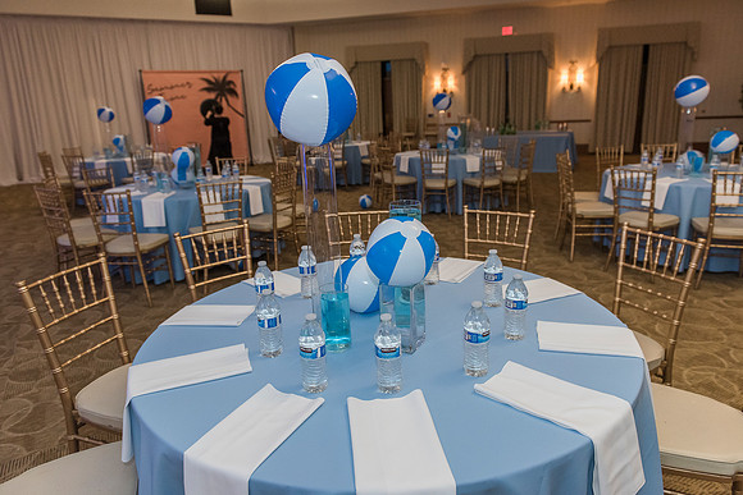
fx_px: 519
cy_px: 236
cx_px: 376
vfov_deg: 51.1
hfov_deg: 71.2
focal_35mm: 25
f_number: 3.5
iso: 2500
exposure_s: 1/80
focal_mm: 24
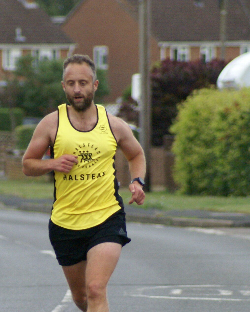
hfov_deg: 2.4
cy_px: 248
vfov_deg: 3.0
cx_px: 53
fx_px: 6029
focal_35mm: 652
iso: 800
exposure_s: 1/250
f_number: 5.6
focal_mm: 230
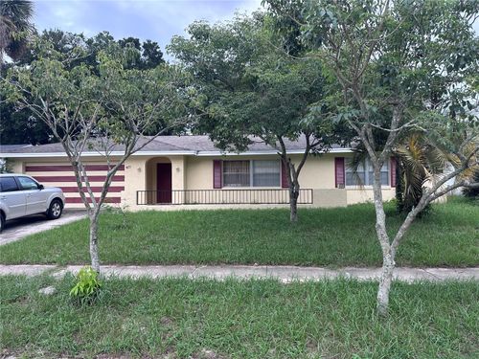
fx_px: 332
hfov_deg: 71.6
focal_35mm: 24
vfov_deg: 56.8
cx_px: 240
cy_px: 180
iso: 80
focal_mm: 6.86
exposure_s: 1/412
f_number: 1.78
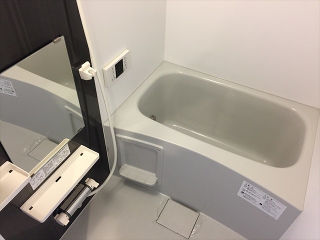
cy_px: 120
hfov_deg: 61.7
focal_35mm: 29
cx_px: 160
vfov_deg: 48.2
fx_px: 268
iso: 160
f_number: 2.2
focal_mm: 4.15
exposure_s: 1/33
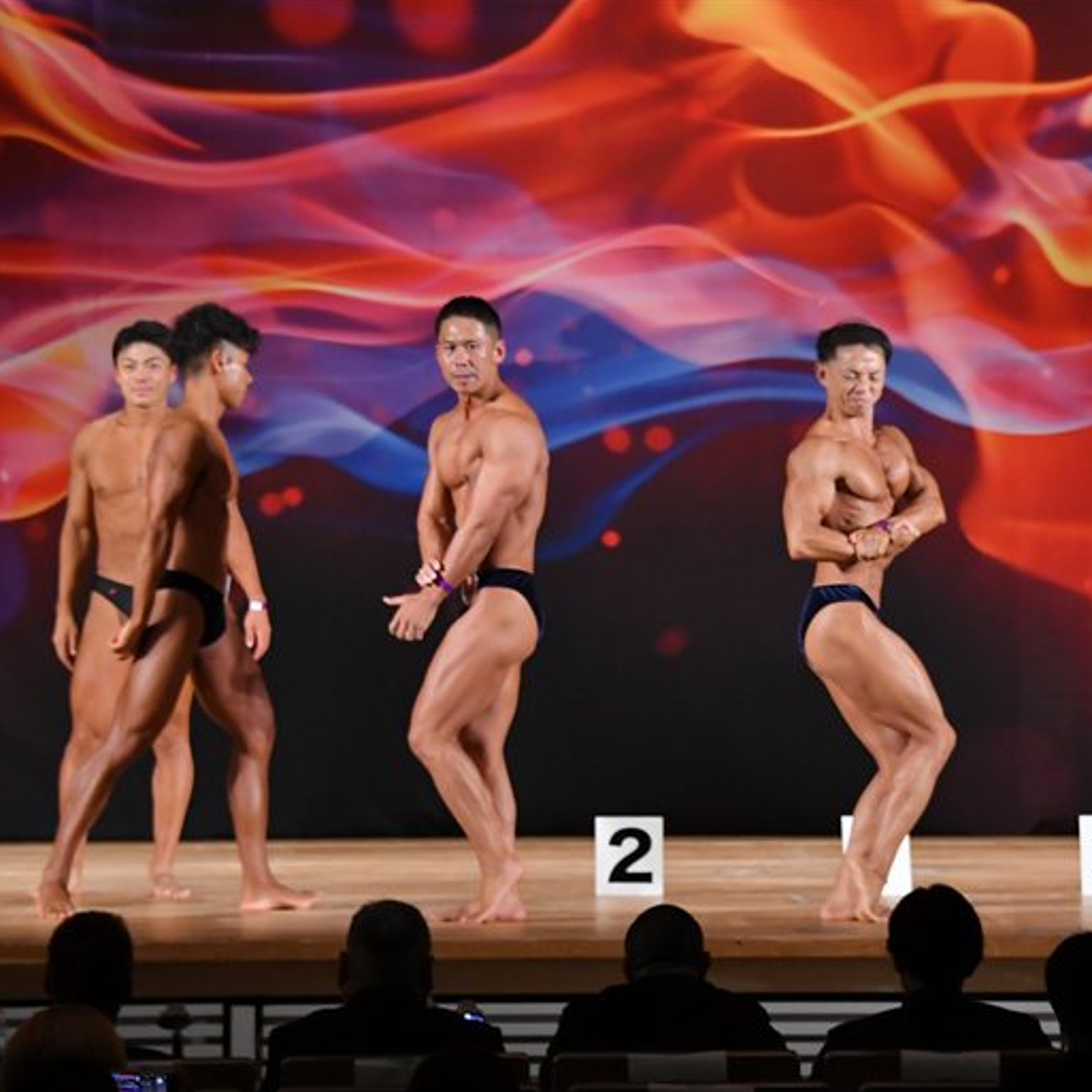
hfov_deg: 9.9
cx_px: 697
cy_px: 547
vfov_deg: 9.9
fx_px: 6317
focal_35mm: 177
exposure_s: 1/400
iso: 3200
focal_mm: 92
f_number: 5.6
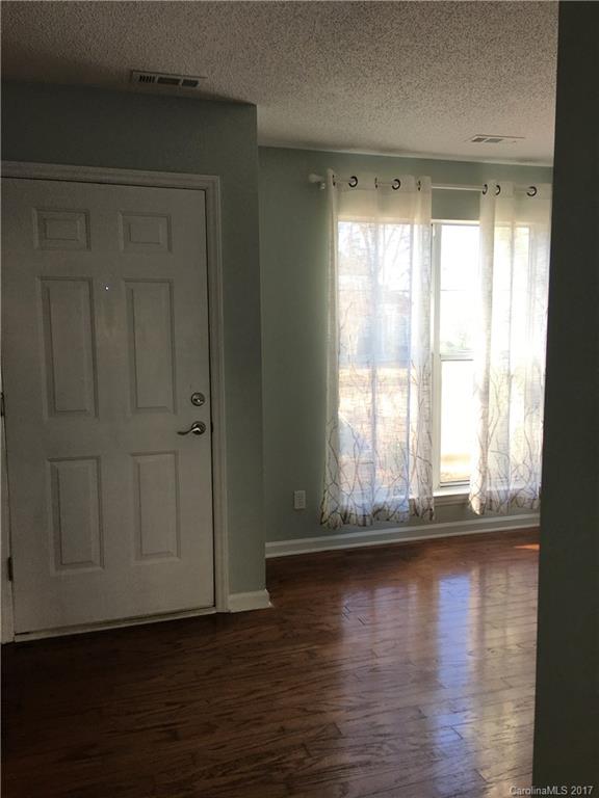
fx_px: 669
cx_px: 300
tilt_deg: -5.6
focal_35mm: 29
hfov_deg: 48.2
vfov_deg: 61.7
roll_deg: +1.4
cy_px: 399
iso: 32
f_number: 2.2
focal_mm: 4.15
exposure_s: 1/60
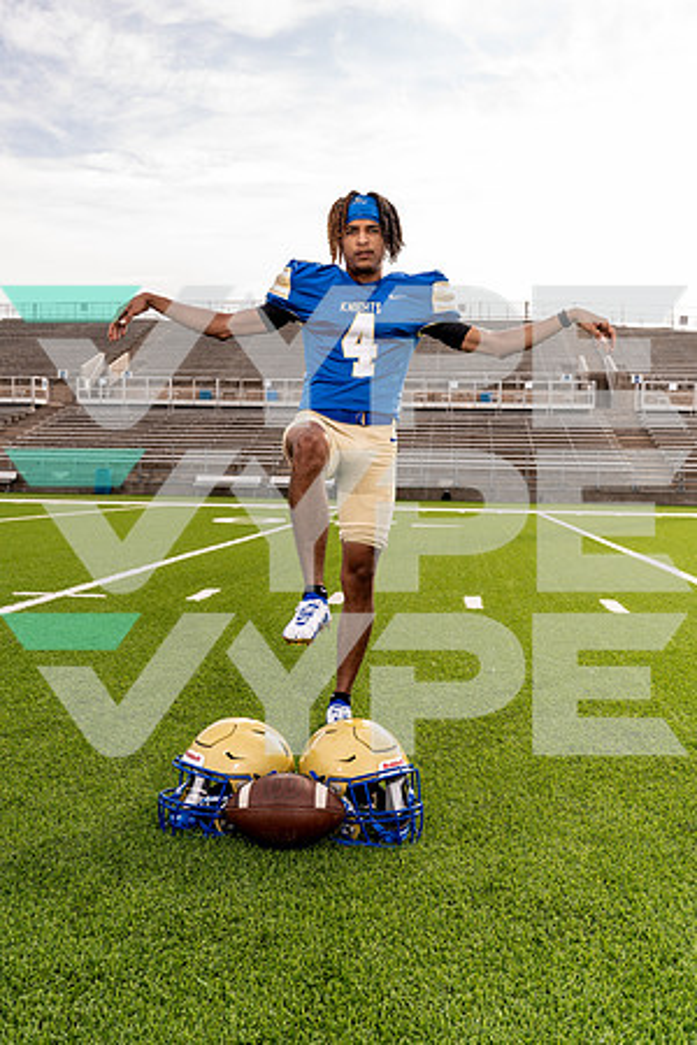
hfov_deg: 38.9
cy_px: 522
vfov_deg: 55.8
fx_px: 987
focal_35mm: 34
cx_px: 348
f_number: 5.6
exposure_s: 1/250
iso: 100
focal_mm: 34
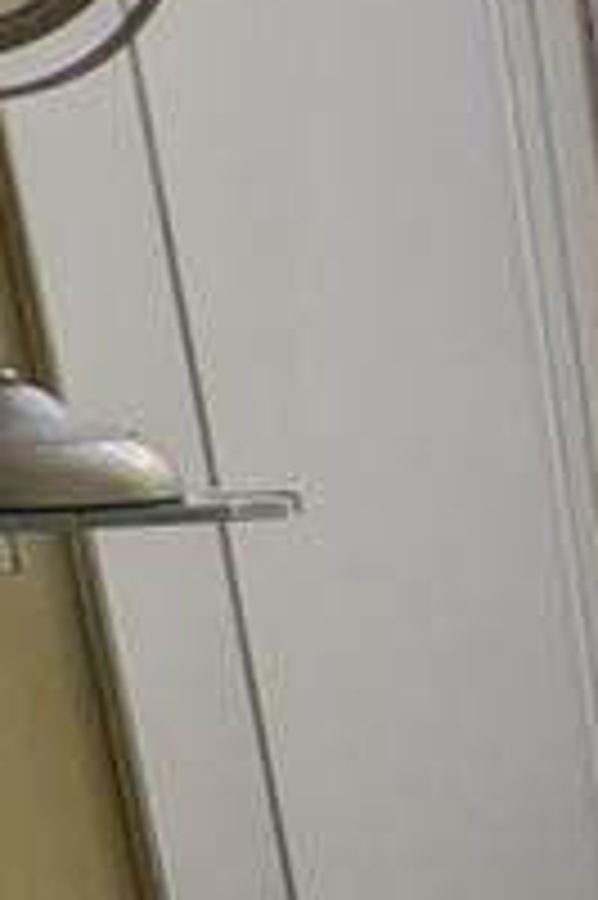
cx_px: 1915
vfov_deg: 18.8
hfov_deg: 9.7
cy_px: 1192
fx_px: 2496
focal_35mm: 100
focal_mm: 2.22
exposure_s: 1/178
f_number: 2.2
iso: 31
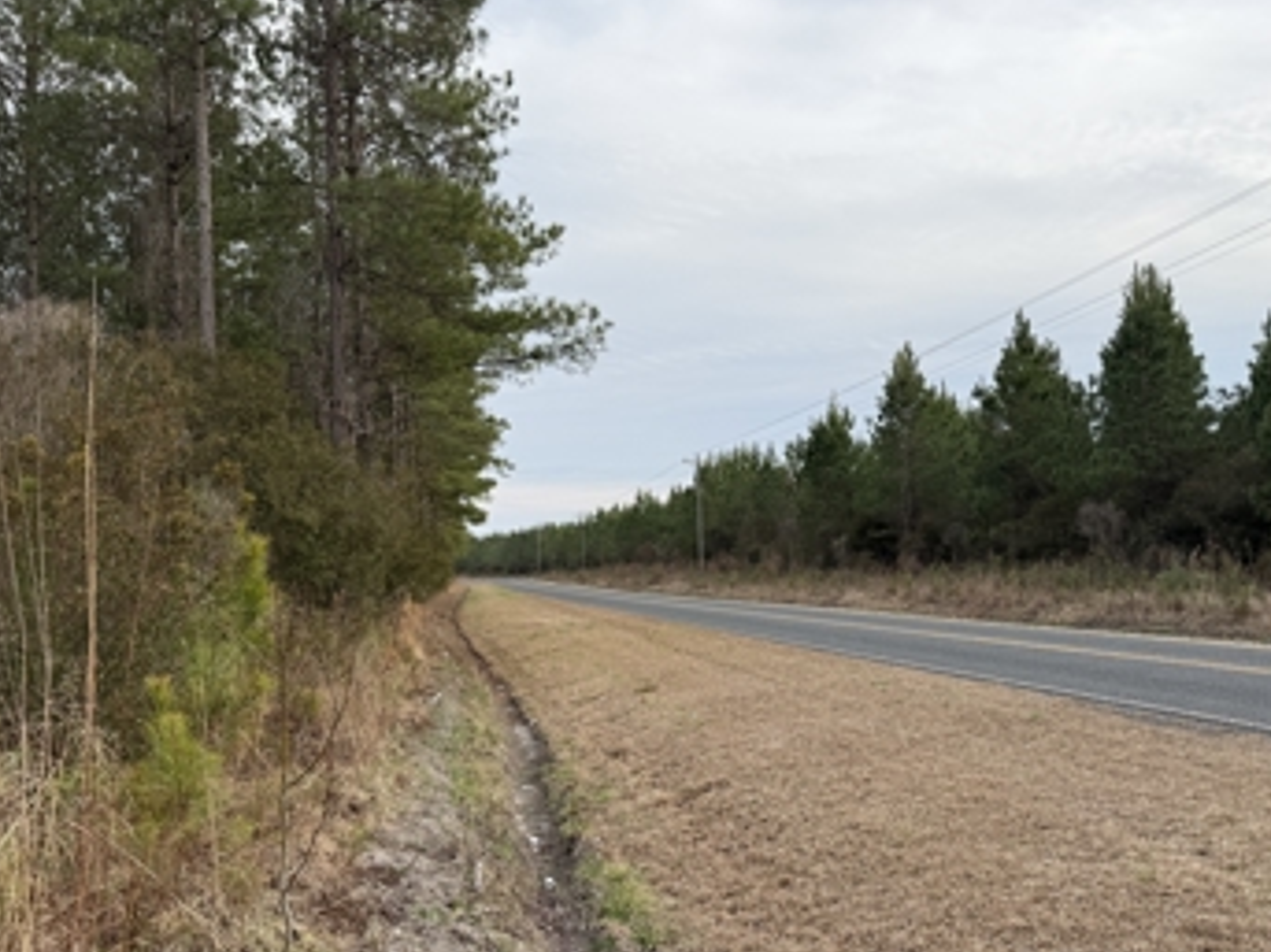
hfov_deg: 63.3
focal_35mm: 28
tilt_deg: +1.1
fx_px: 1028
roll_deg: +1.9
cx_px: 563
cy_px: 548
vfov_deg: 49.5
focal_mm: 6.76
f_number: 1.78
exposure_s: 1/1901
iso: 80
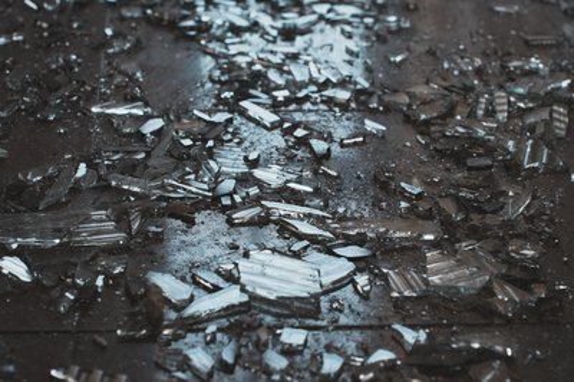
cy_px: 191
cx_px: 287
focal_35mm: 75
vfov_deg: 18.2
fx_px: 1195
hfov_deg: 27.0
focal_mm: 75
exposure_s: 1/250
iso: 800
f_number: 8
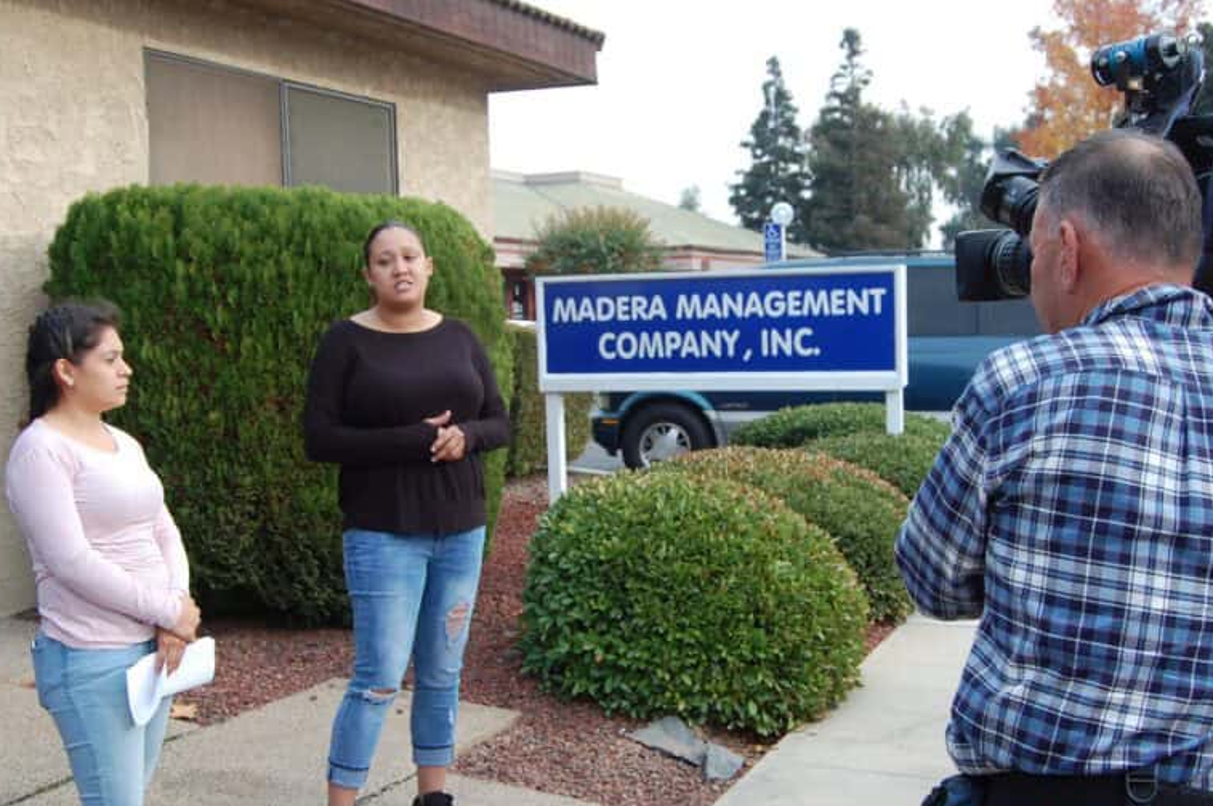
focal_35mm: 47
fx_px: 1571
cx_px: 651
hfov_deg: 42.2
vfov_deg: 28.8
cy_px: 443
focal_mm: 23
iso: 200
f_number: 6.3
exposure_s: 1/160
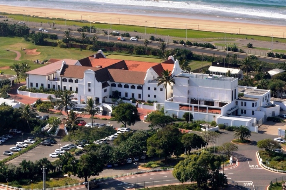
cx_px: 143
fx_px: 476
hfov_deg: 33.4
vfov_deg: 22.5
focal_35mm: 60
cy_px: 95
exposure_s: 1/160
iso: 200
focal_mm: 40
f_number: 13
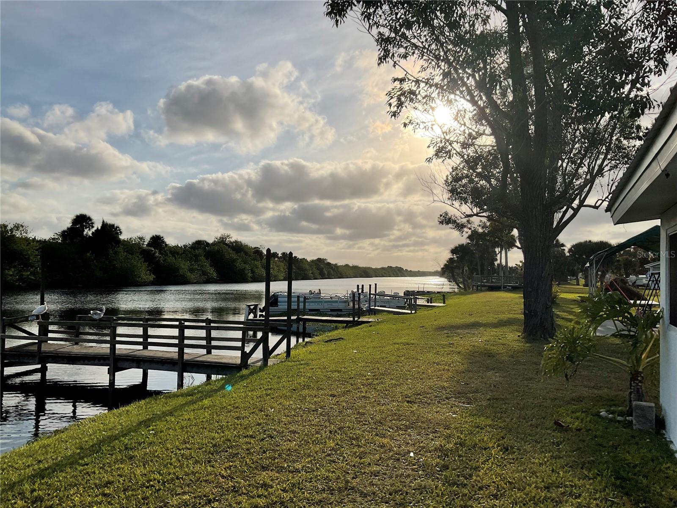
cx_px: 338
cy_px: 254
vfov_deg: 48.2
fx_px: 567
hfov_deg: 61.7
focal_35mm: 29
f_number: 1.8
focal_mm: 3
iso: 16
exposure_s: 1/6536
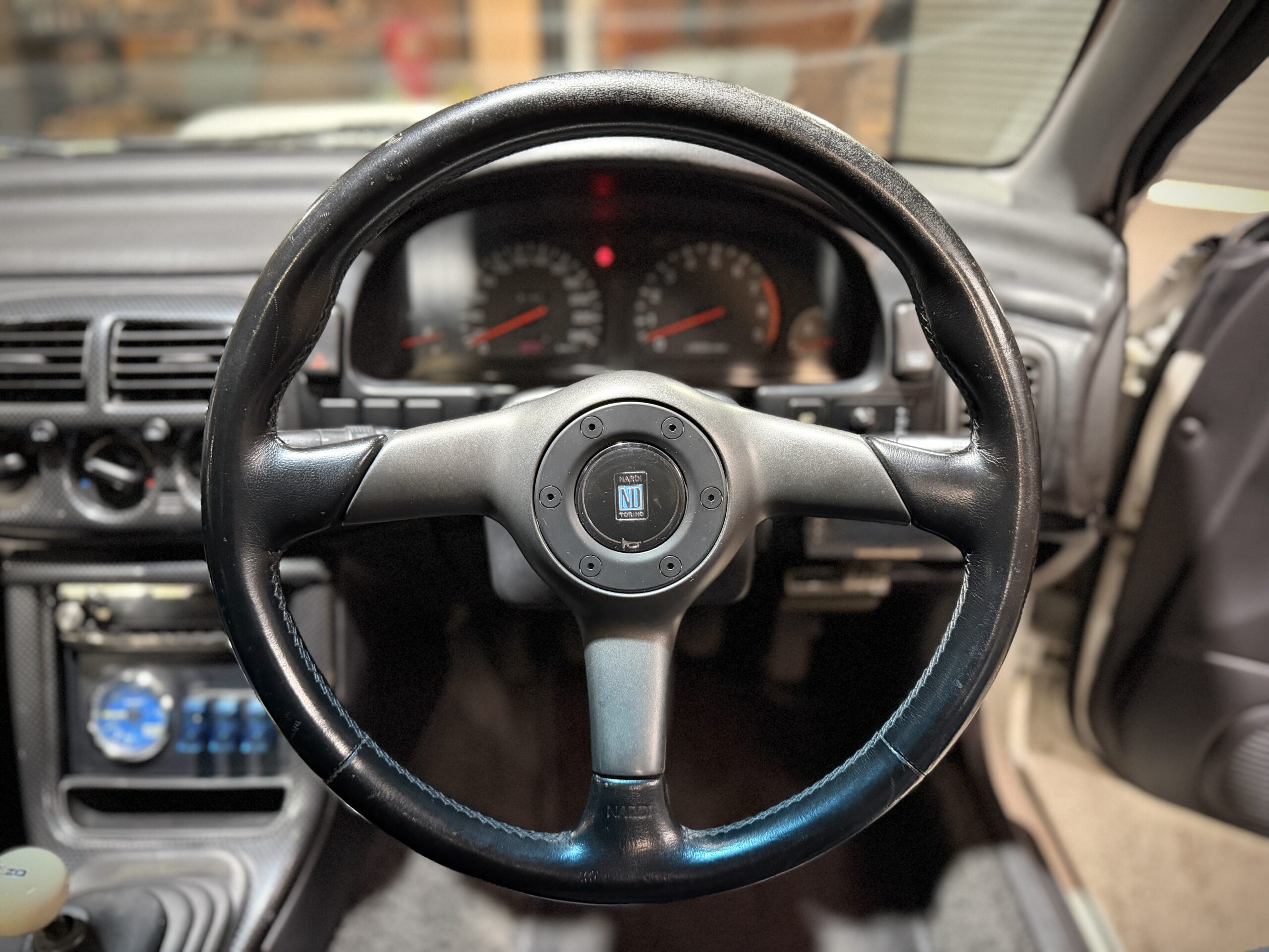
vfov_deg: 56.8
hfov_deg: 71.6
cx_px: 634
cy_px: 476
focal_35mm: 24
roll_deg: +0.1
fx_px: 880
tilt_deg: -27.8
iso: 1000
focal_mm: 6.76
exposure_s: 1/33
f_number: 1.78
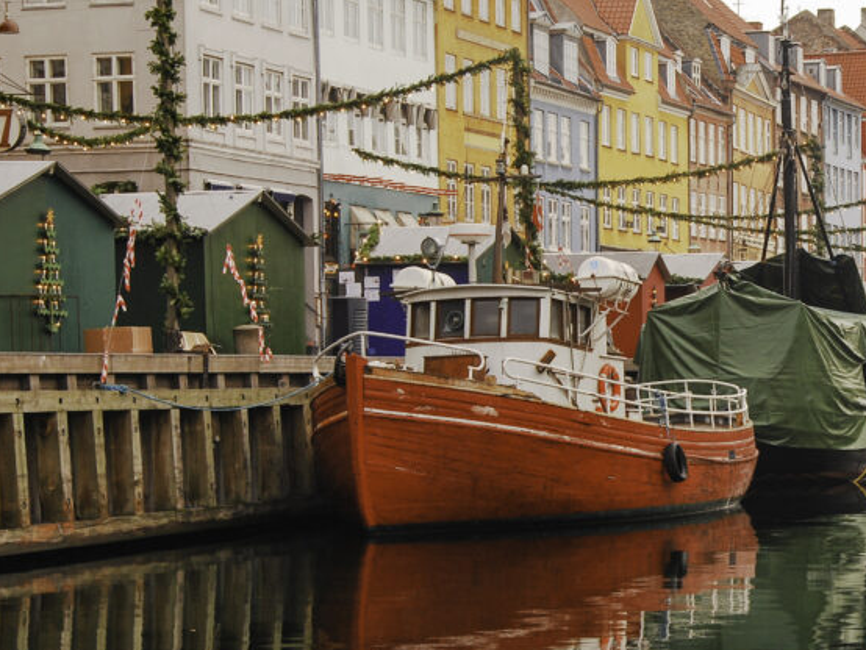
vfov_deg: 11.6
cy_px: 384
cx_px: 746
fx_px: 3204
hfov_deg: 15.3
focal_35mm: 128
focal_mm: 48
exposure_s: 1/30
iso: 200
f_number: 7.1
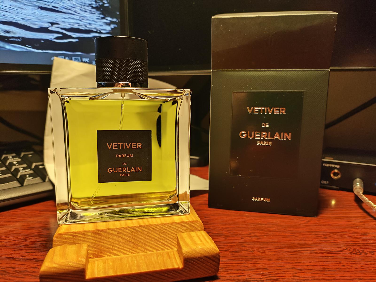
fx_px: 261
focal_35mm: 24
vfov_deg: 56.8
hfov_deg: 71.6
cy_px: 141
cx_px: 188
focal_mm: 4.68
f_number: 1.8
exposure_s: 1/50
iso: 1097
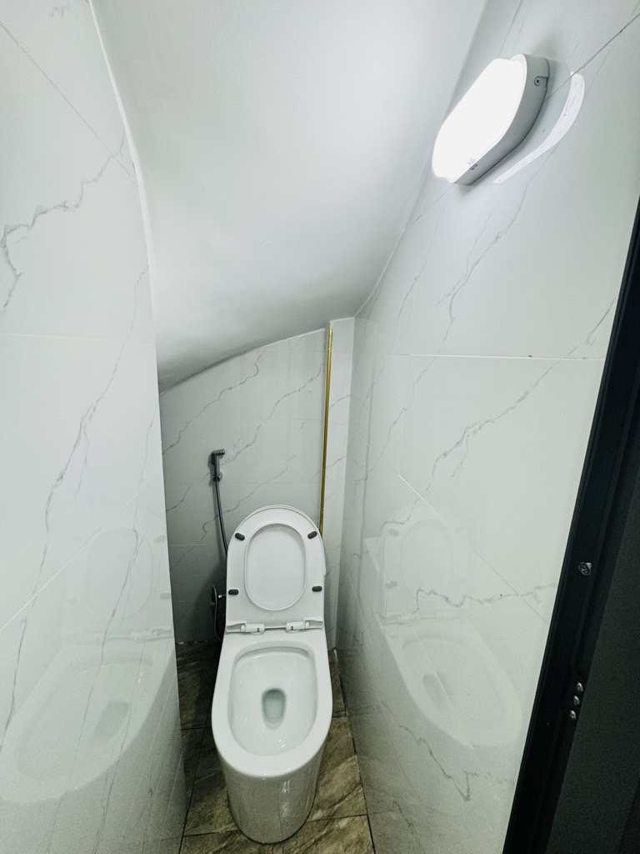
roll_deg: -0.8
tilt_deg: -9.5
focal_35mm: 14
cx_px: 320
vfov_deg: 102.1
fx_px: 345
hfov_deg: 85.7
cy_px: 427
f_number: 2.2
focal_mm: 2.22
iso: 100
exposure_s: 1/100
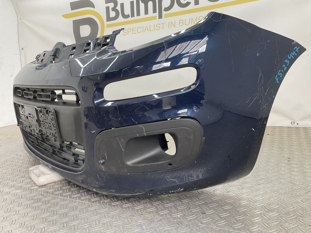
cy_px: 116
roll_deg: +2.7
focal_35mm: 29
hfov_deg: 61.7
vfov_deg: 48.2
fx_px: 261
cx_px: 156
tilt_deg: -12.6
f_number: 1.8
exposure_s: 1/100
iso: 32
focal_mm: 3
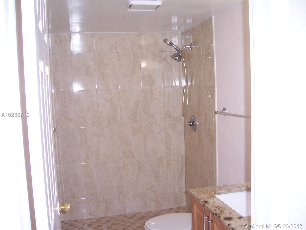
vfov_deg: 39.7
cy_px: 115
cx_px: 153
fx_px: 318
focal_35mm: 36
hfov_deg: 51.4
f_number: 3
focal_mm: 6
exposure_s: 1/60
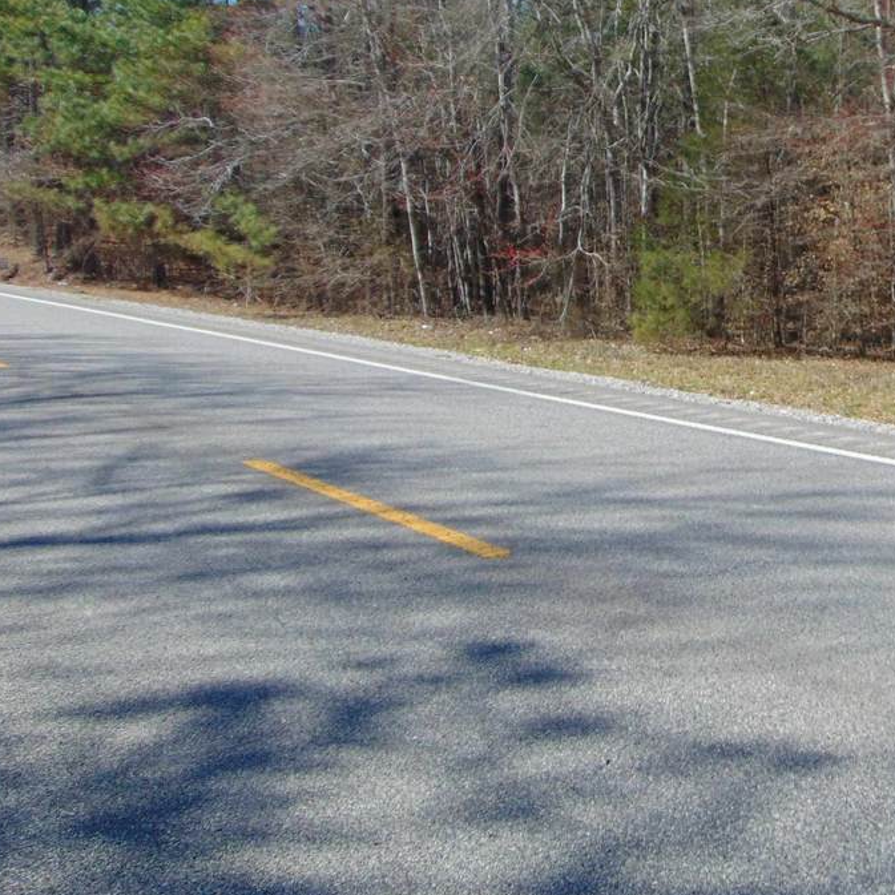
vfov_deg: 39.5
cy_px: 287
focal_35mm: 42
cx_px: 754
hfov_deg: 38.1
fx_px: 1229
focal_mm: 4.5
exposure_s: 1/800
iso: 80
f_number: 3
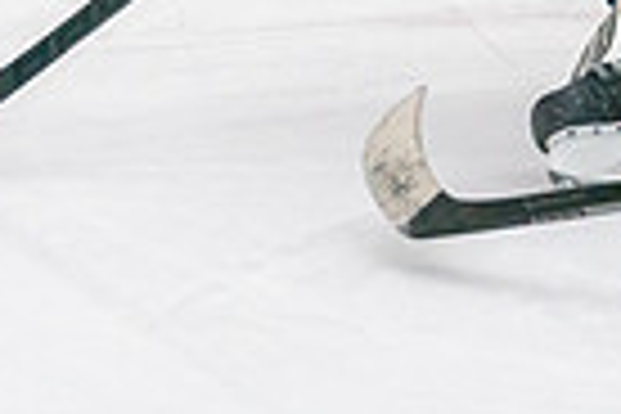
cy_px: -398
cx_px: 338
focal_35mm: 407
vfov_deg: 3.4
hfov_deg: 5.1
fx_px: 7020
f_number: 2.8
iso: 3200
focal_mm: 93
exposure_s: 1/1250
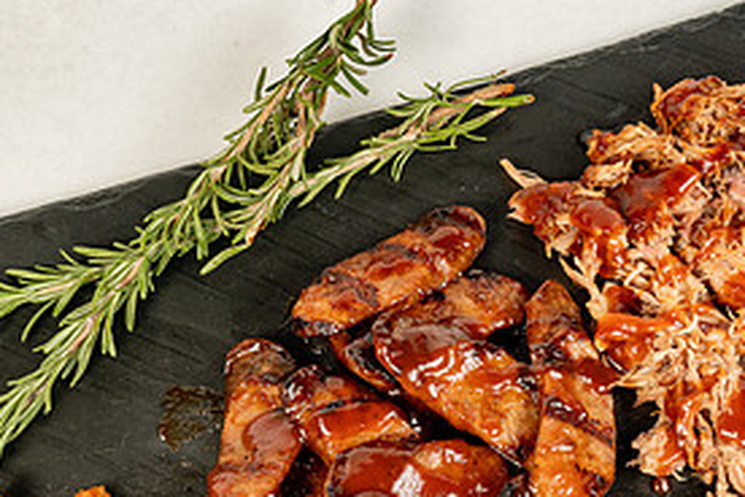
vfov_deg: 15.9
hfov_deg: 24.1
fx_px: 1738
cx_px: 459
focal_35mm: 84
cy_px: 504
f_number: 11
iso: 800
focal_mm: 40
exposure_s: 1/200
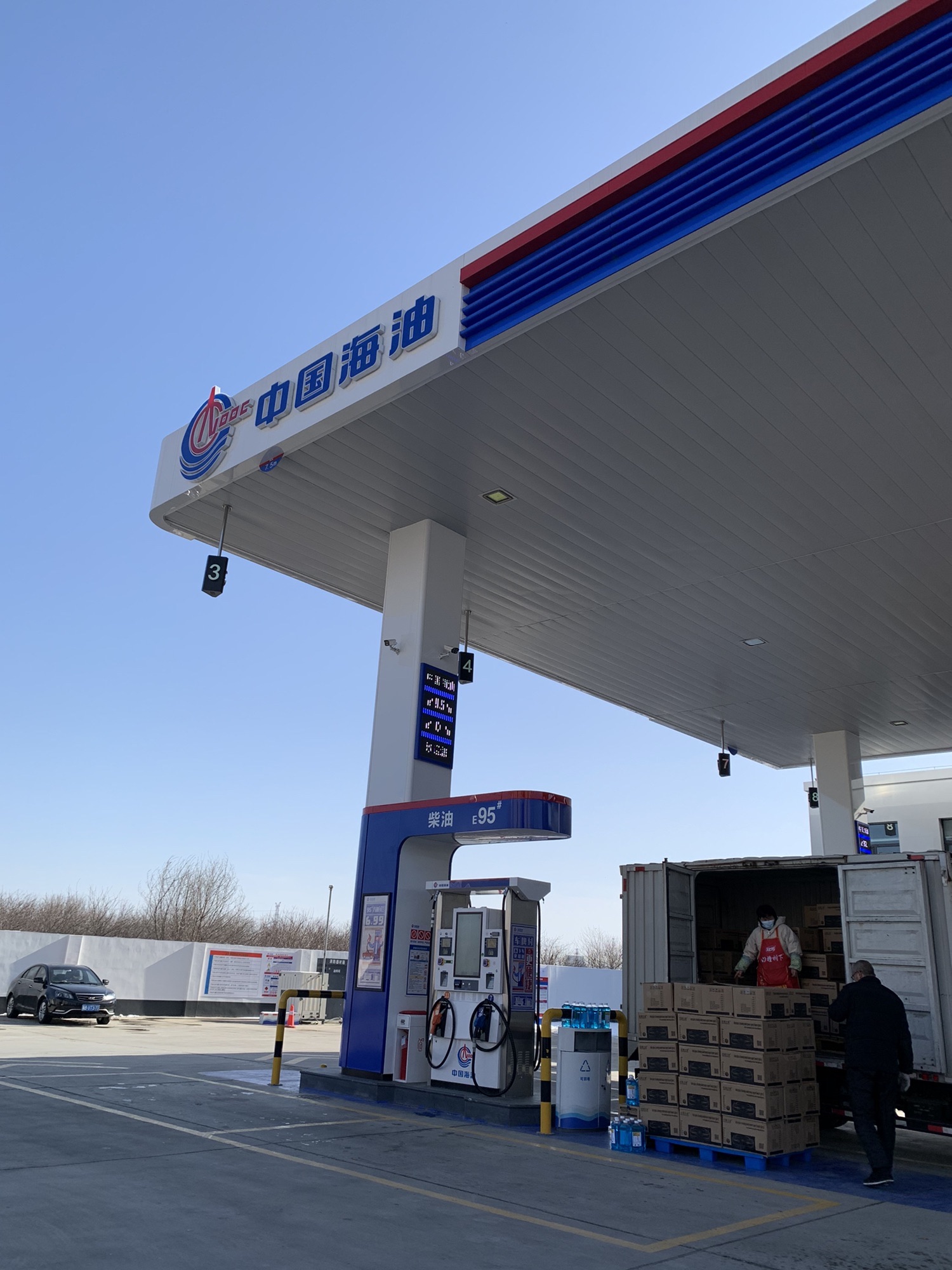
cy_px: 635
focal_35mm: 26
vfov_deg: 67.3
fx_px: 953
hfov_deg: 53.1
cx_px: 476
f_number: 1.8
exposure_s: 1/2208
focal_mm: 4.25
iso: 25
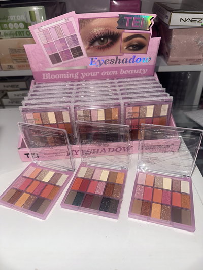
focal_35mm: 24
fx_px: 188
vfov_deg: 71.6
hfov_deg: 56.8
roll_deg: +2.2
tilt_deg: -34.9
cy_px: 135
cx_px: 102
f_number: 1.78
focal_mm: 6.86
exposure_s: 1/208
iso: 50
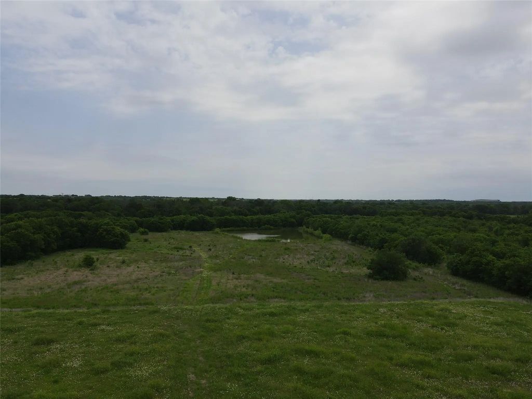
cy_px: 200
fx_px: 369
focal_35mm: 24
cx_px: 266
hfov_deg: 71.6
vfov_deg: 56.8
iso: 100
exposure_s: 1/1500
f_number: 2.8
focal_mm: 4.5
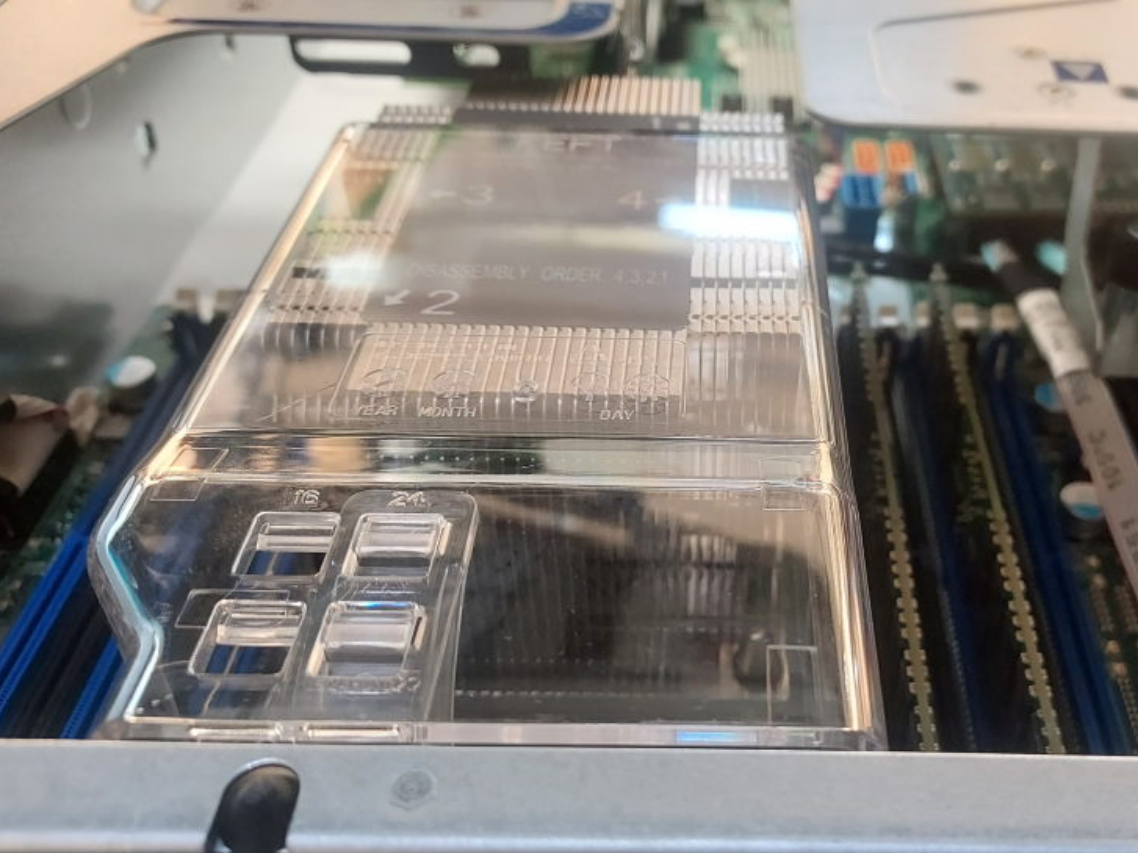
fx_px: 1085
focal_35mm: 33
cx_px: 754
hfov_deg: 54.3
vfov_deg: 42.9
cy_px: 412
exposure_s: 1/40
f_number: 1.8
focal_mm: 4.6
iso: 320
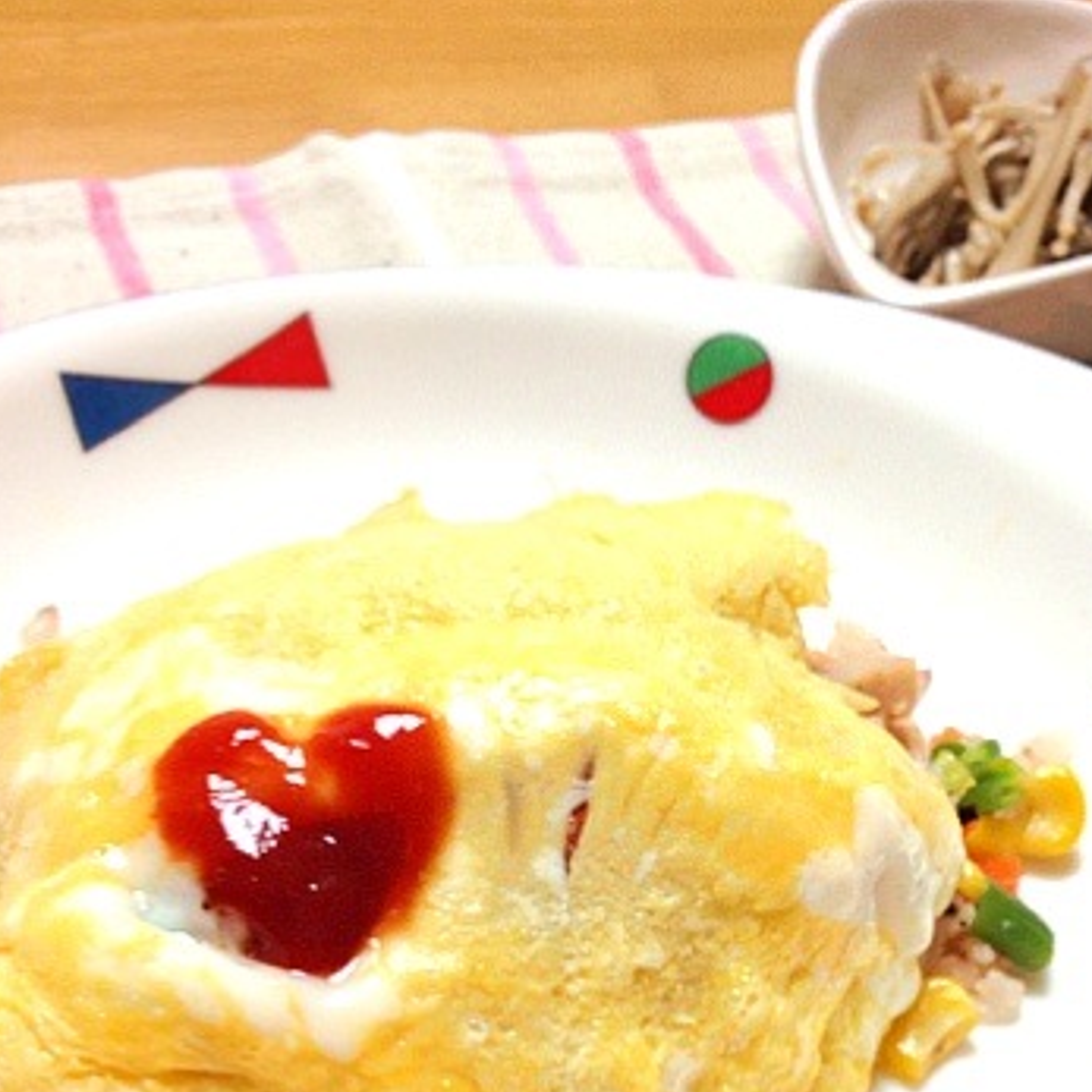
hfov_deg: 29.9
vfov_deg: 29.8
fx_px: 2034
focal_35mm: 57
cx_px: 683
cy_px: 752
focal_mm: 4.28
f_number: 2.4
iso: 50
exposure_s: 1/20
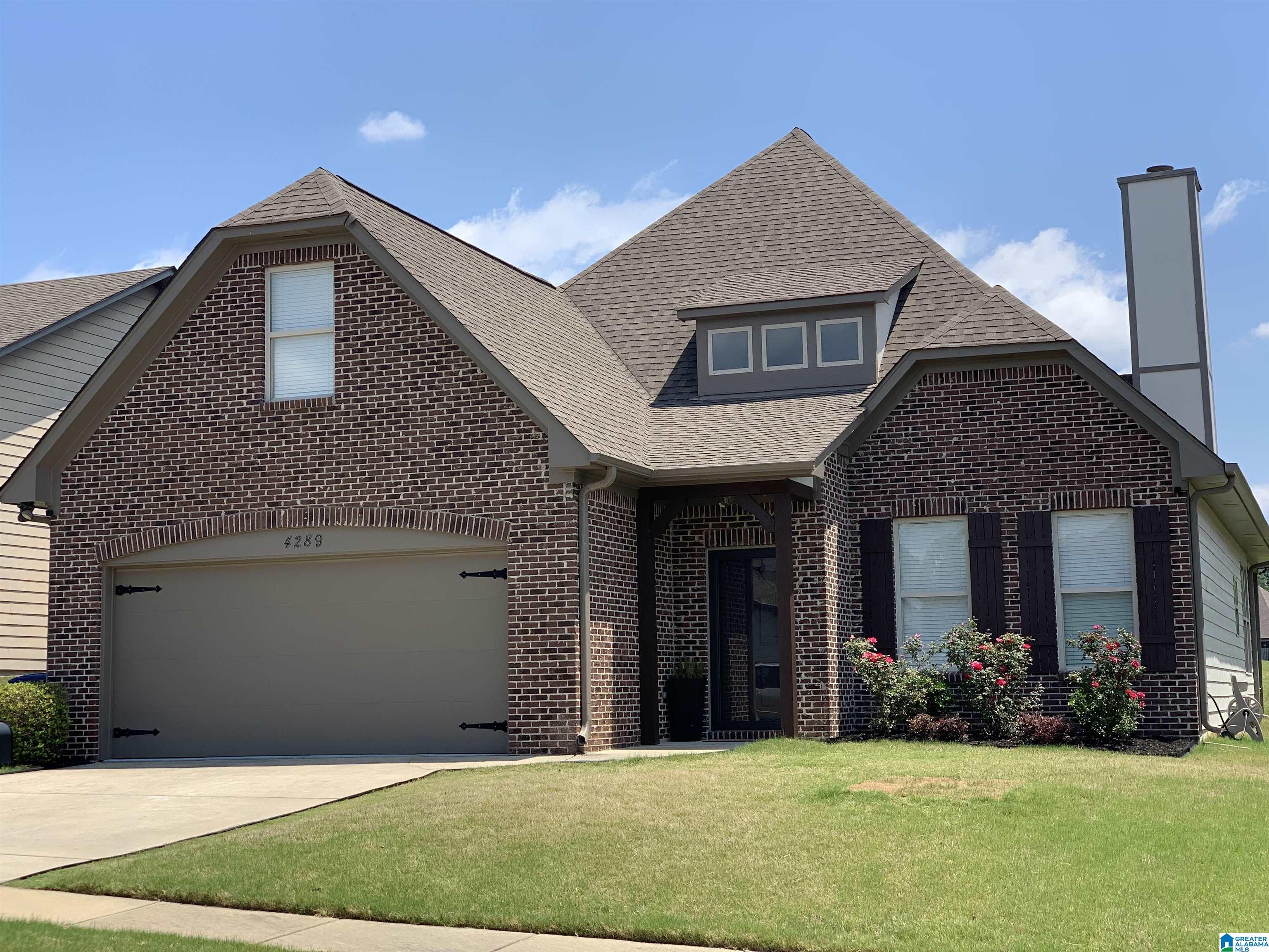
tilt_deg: +8.0
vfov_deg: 28.0
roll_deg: +1.1
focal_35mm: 52
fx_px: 1906
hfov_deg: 36.8
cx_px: 634
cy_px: 476
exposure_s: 1/799
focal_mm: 6
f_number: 2.4
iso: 16
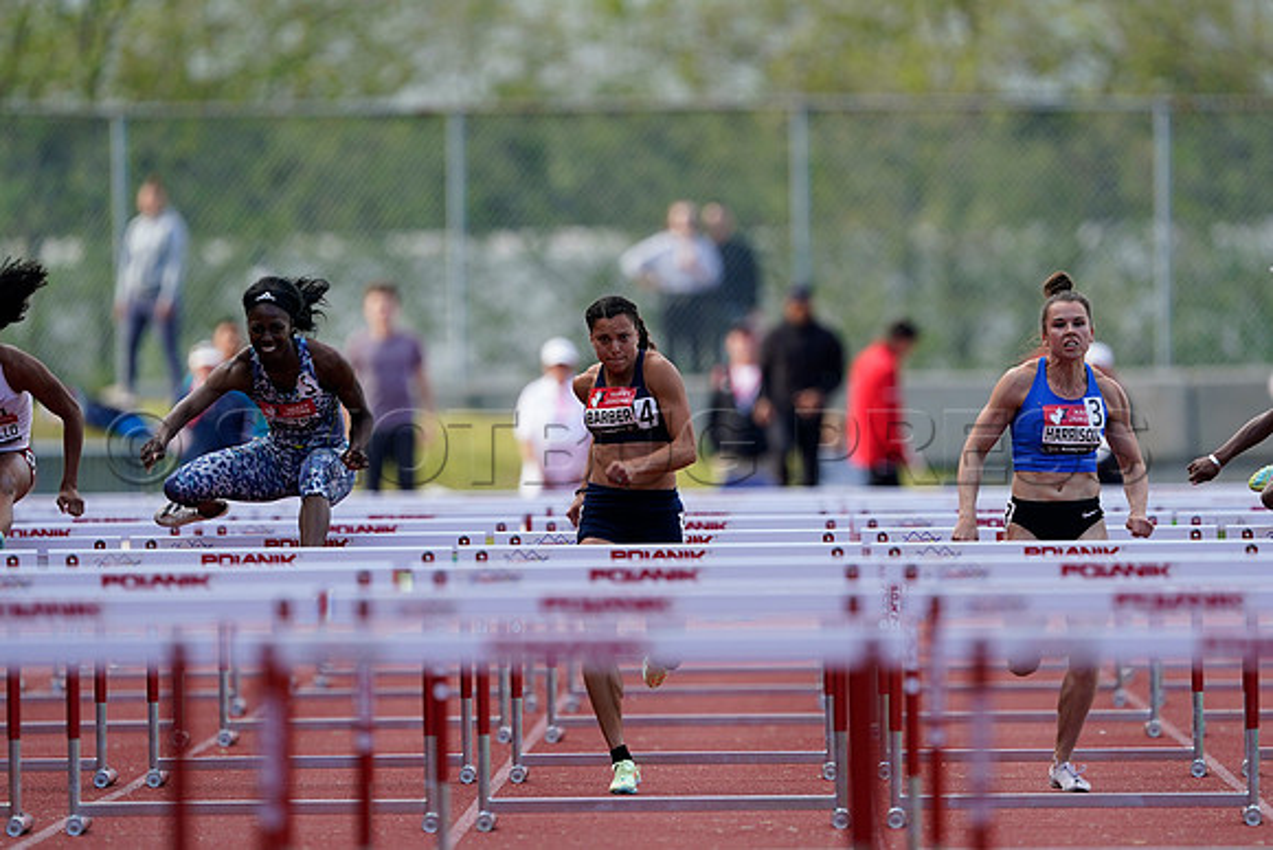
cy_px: 425
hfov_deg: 3.4
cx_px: 636
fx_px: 21221
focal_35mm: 600
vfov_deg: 2.3
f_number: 5
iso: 500
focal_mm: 600
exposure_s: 1/640
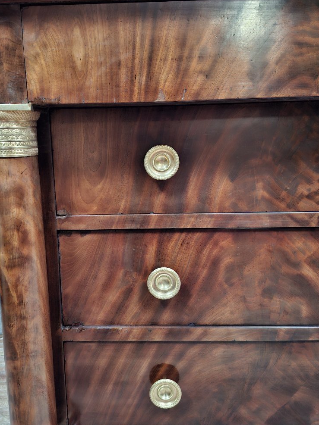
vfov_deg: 63.4
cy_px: 200
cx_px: 142
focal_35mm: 28
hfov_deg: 49.6
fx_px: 344
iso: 1250
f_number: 1.8
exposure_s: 1/20
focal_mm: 5.54
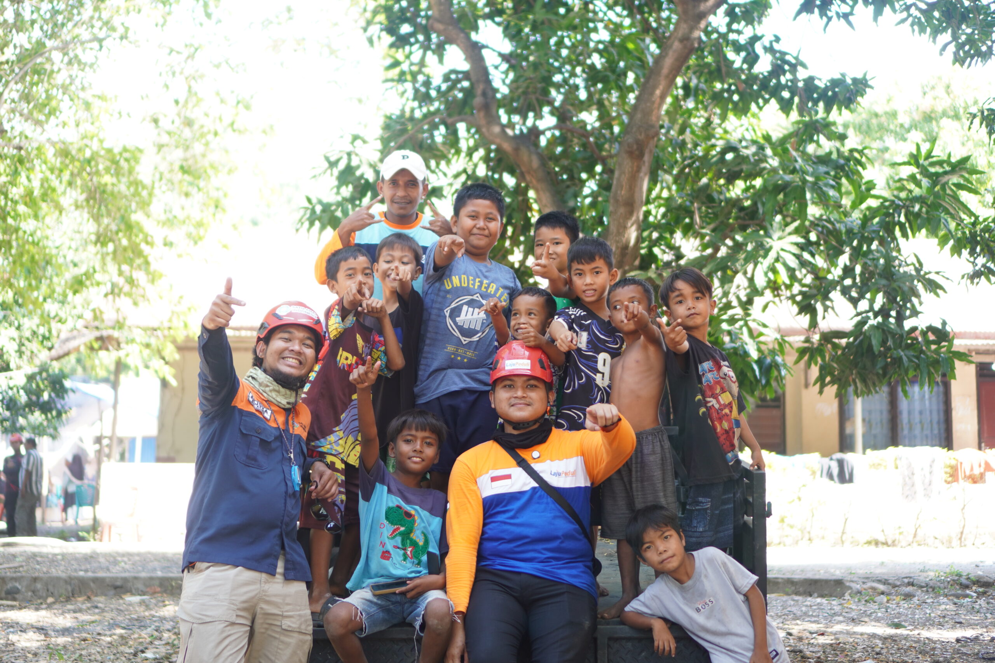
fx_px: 1451
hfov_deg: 37.8
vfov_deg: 25.8
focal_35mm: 52
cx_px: 498
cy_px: 332
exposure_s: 1/125
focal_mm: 35
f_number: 1.8
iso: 100
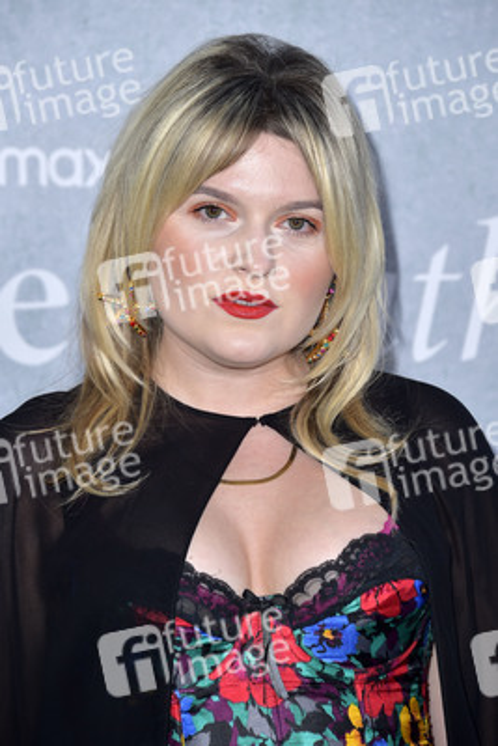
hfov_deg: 8.1
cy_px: 373
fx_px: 3524
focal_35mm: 170
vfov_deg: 12.1
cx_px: 249
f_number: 6.3
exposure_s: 1/250
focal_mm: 170
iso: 250
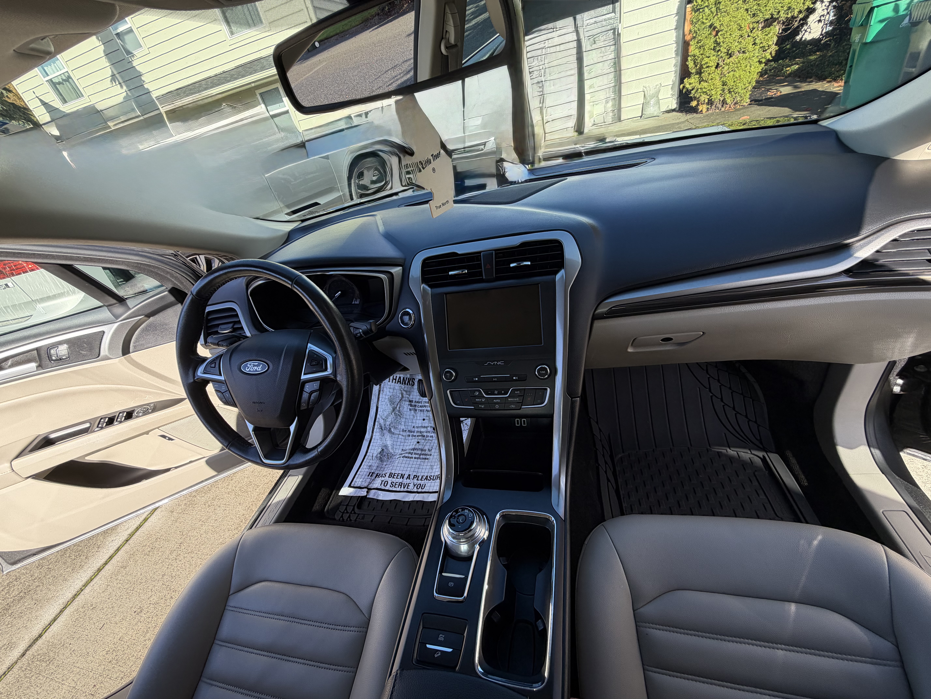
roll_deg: +14.8
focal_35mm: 14
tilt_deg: -33.4
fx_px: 377
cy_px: 350
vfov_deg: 85.7
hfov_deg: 102.1
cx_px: 466
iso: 40
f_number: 2.2
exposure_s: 1/228
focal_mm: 2.22
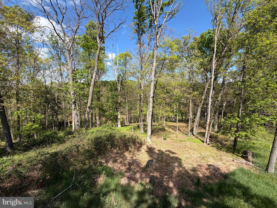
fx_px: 112
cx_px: 138
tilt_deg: -5.8
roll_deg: -0.6
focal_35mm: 14
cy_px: 104
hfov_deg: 102.1
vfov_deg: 85.7
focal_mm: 2.22
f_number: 2.2
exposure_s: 1/770
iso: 40
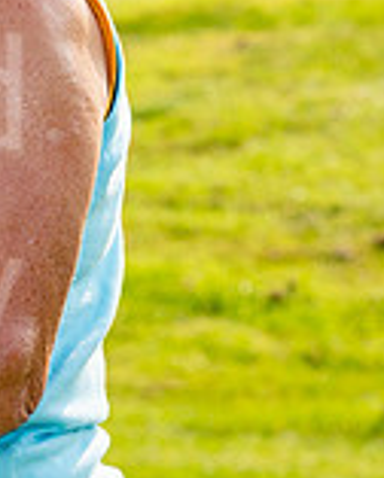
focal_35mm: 514
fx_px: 7288
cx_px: -469
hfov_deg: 3.0
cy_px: 75
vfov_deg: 3.8
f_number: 8
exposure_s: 1/200
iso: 100
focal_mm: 122
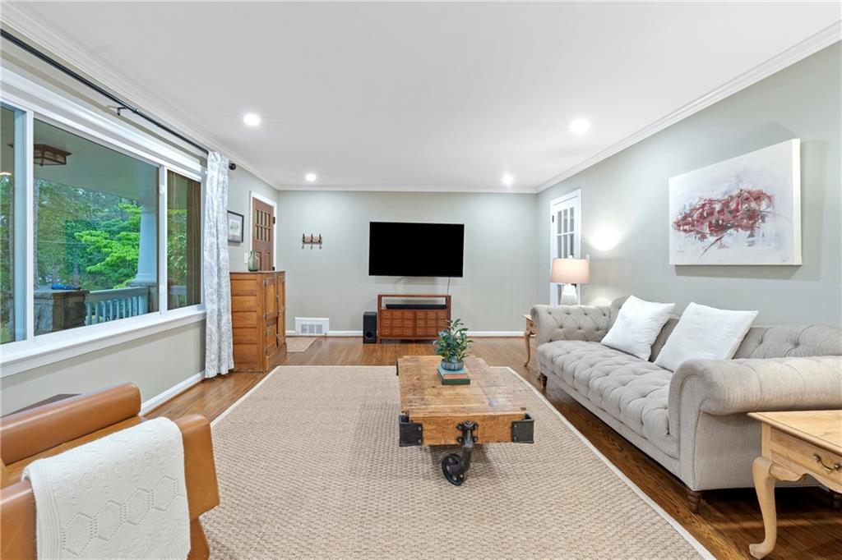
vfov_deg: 73.7
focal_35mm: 16
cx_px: 421
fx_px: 374
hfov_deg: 96.8
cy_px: 280
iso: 320
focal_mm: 16
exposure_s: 1.6
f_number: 9
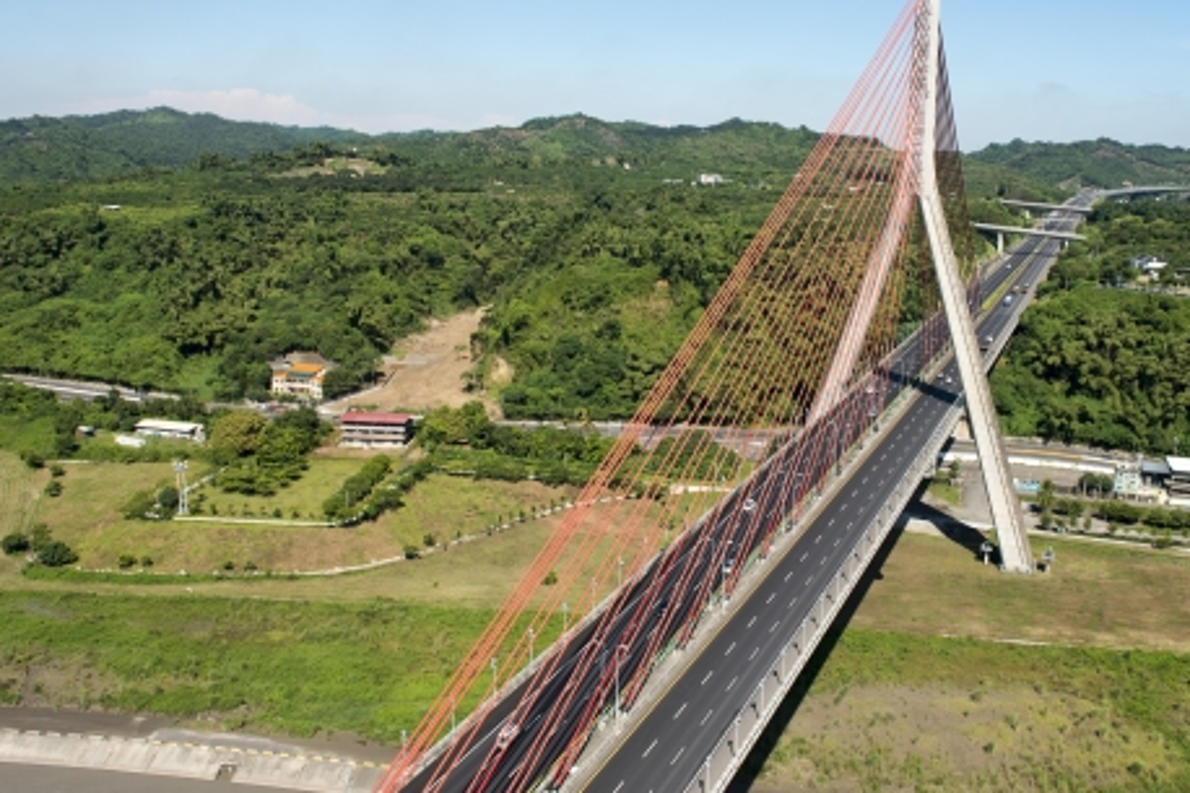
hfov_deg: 58.6
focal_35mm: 32
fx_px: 1057
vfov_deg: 41.0
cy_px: 355
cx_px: 650
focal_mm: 24
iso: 400
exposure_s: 1/800
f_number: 8
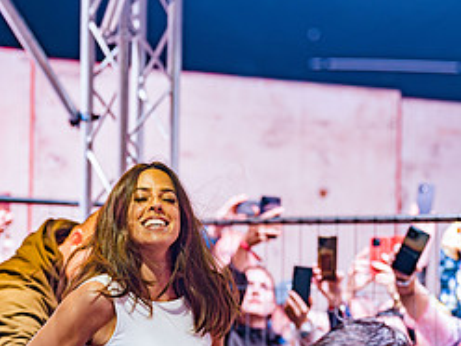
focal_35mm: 150
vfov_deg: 9.9
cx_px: 234
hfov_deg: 13.2
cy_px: 240
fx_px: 1998
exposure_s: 1/160
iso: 1250
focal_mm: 86
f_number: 2.8
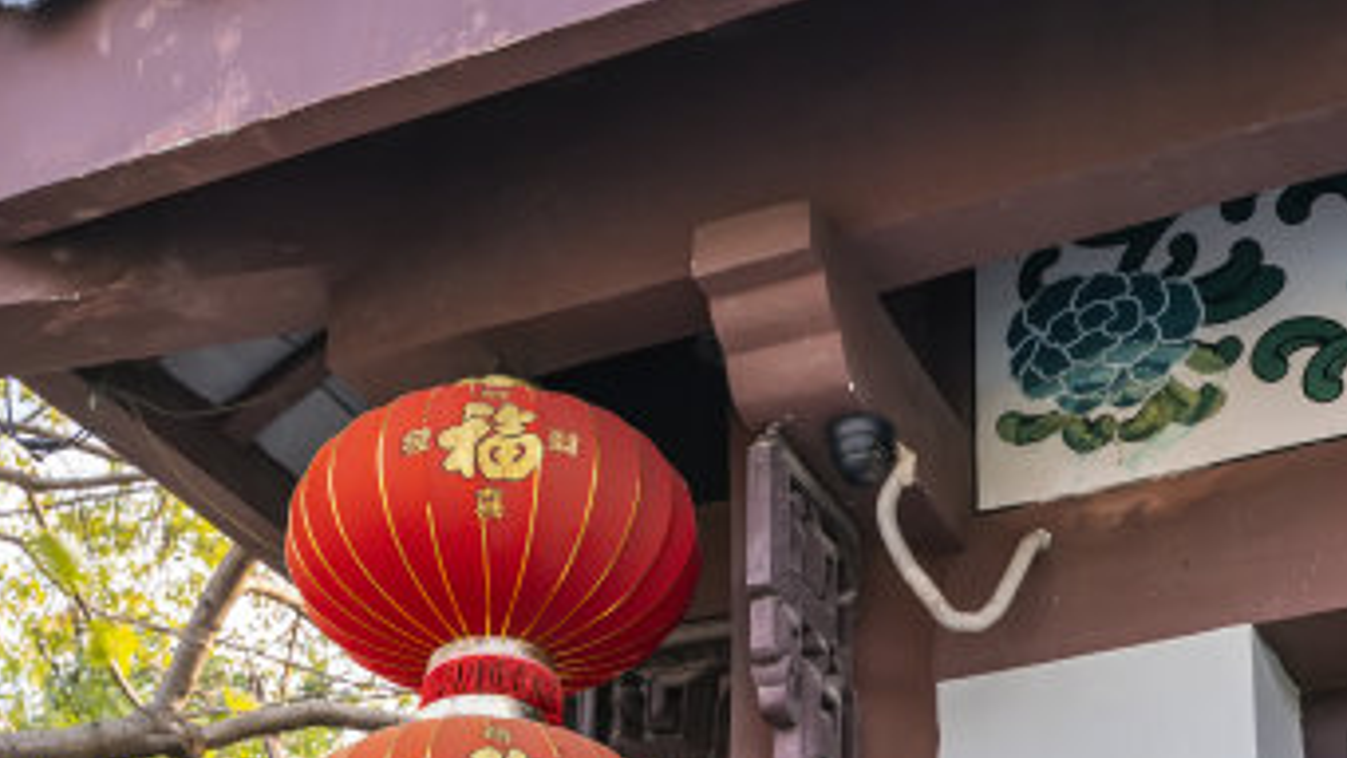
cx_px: 604
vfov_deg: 15.1
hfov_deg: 27.5
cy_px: 920
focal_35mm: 77
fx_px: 2751
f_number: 5.6
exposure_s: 1/250
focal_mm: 41
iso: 400
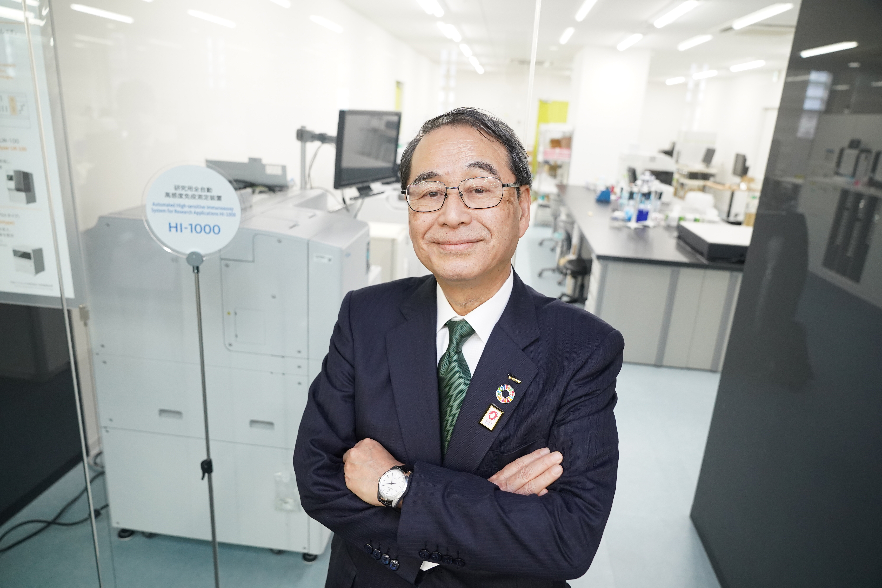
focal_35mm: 24
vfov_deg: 53.1
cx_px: 441
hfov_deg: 73.7
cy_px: 294
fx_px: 588
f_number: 4
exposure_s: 1/200
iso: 2500
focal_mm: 24
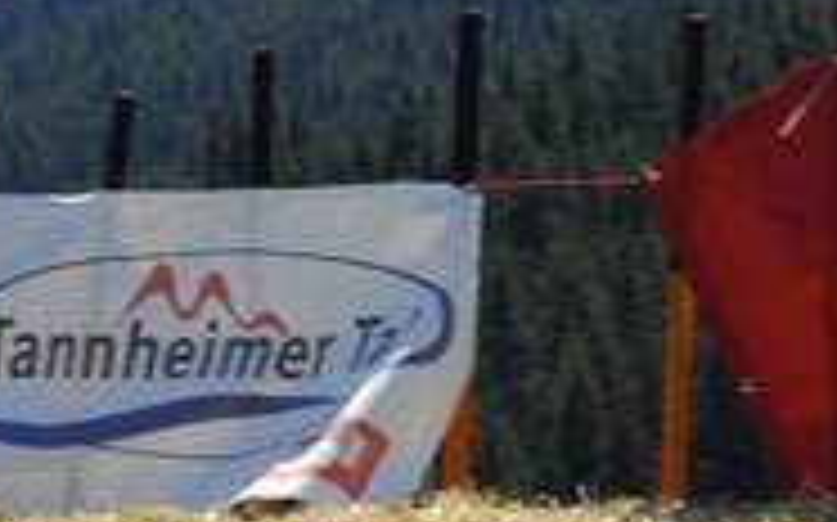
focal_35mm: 298
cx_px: 414
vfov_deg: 4.4
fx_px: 6789
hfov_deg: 7.1
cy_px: 932
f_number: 7.1
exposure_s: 1/640
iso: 320
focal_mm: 55
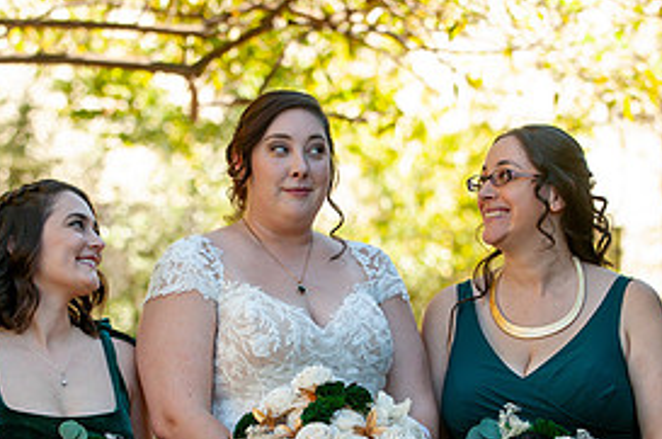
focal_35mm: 217
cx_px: 306
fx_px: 3983
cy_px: 325
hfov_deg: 9.5
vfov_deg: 6.3
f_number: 3.5
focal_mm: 102
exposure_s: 1/800
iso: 400
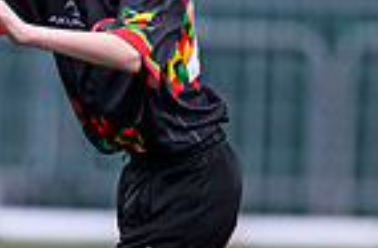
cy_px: 174
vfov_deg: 0.8
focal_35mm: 1710
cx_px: -307
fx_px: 17857
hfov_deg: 1.2
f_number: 3.2
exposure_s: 1/1600
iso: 500
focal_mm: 400
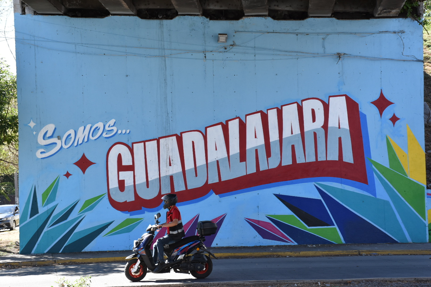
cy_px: 144
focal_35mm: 78
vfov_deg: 17.5
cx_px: 216
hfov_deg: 26.0
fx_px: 934
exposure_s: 1/500
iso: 720
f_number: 8
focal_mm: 52
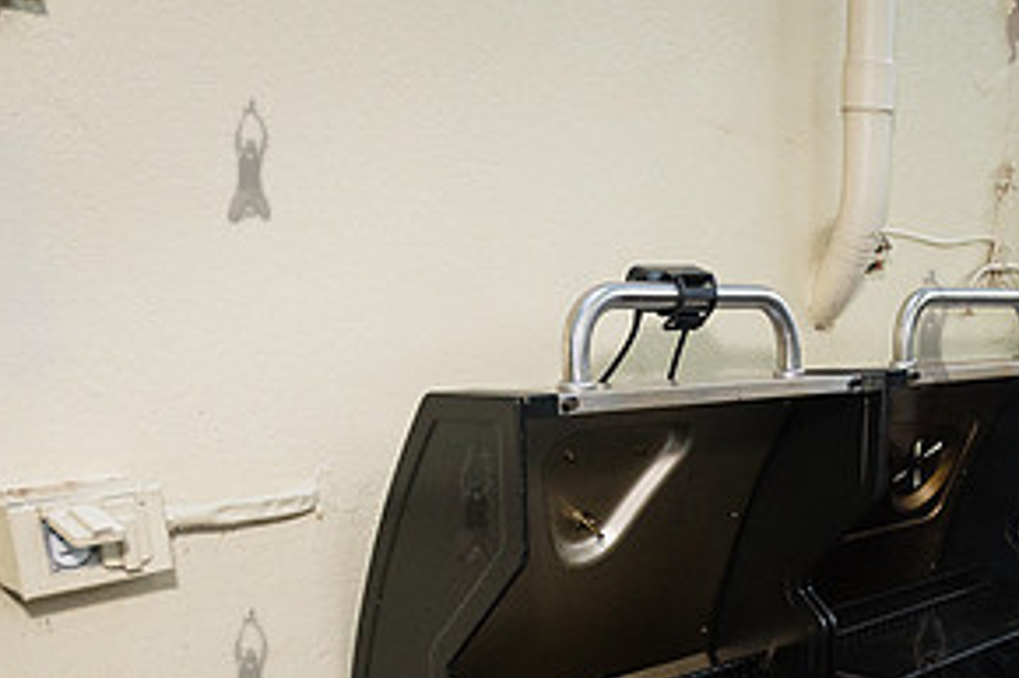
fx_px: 1358
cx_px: 928
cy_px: 669
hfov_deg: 38.2
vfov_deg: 26.6
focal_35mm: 48
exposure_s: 1/1000
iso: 1600
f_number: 4
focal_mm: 24
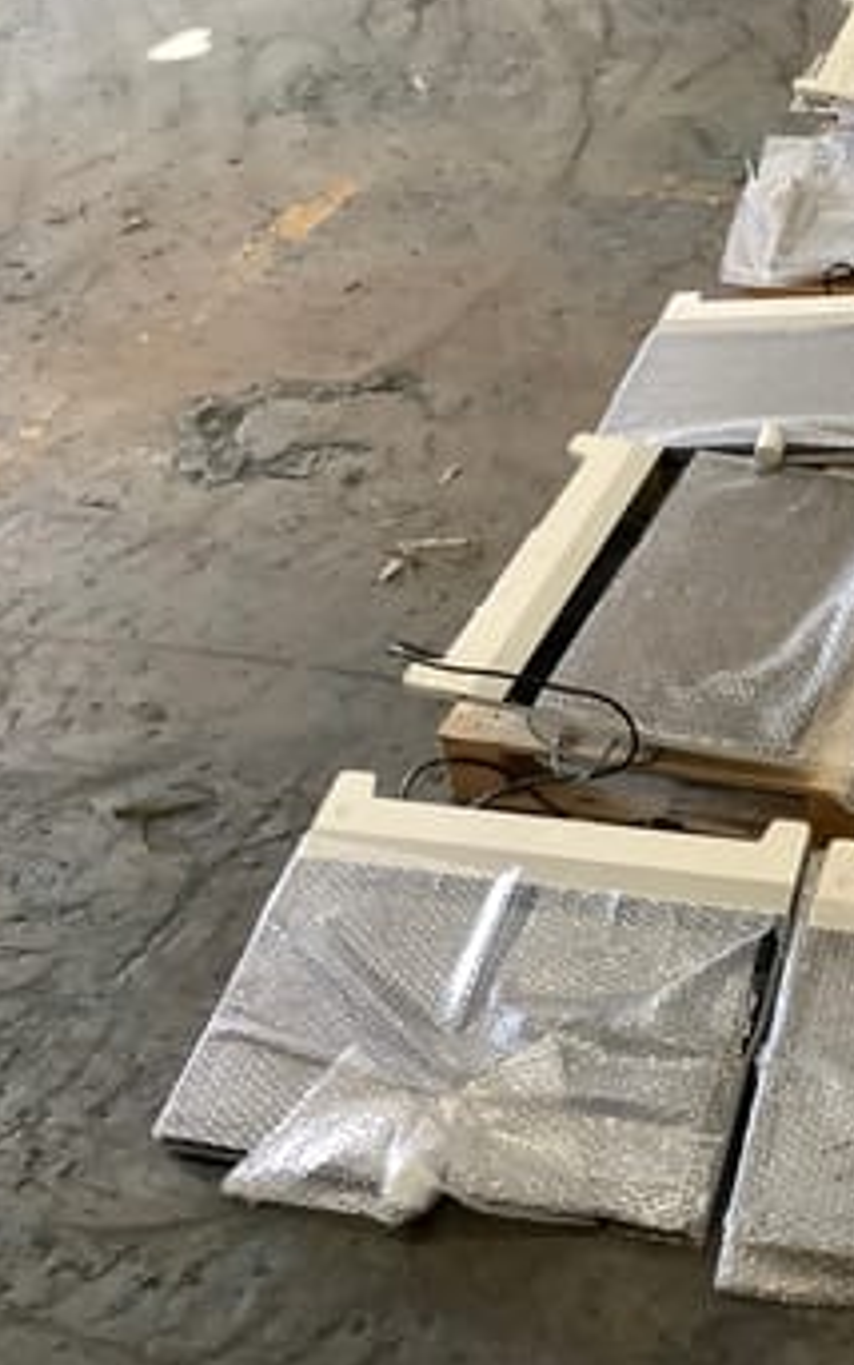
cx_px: 858
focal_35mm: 48
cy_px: 716
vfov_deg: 41.8
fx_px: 1786
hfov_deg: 25.5
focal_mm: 3.3
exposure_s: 1/50
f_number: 2.4
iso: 250
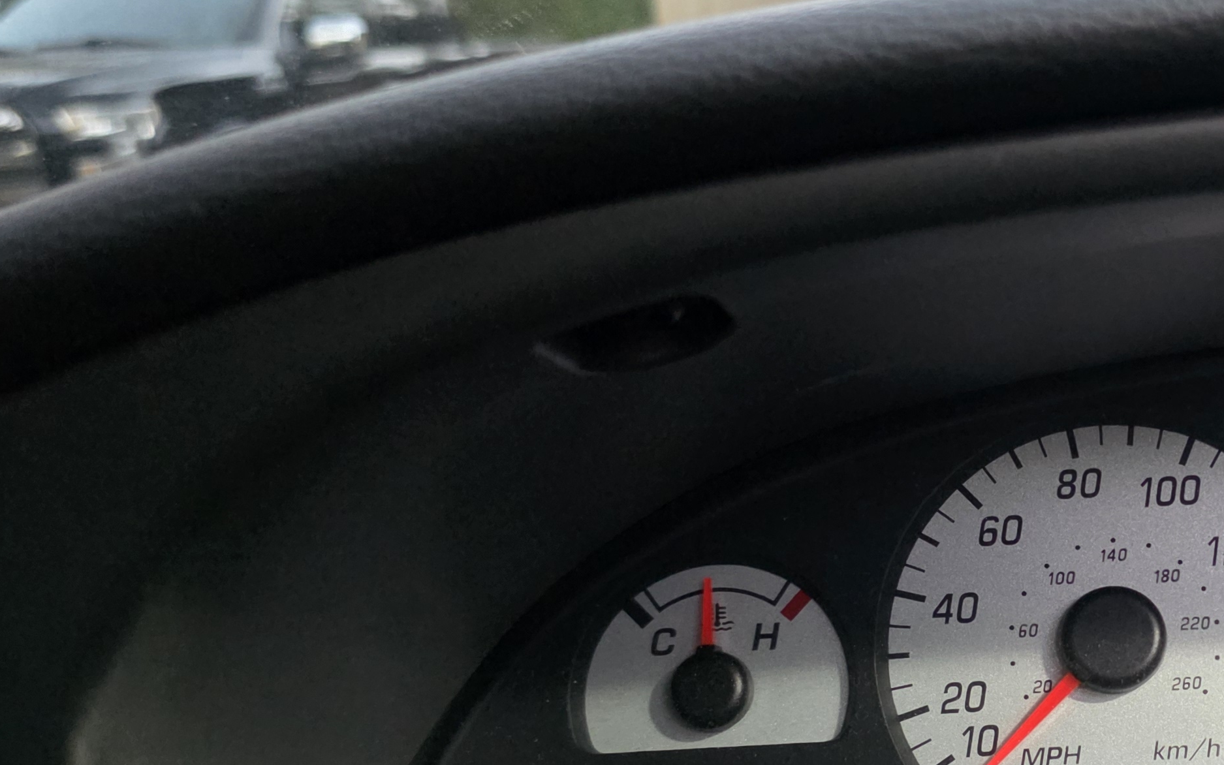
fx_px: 1735
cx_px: 1172
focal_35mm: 52
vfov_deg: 24.6
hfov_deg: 35.8
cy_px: 569
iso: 2500
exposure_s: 1/120
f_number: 1.7
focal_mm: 6.3
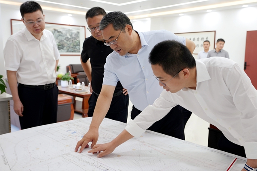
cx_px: 128
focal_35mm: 35
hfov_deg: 54.4
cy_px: 86
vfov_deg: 37.9
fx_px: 250
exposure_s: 1/160
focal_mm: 35
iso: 500
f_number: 4
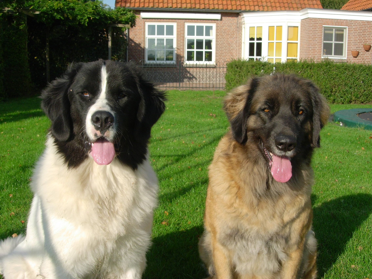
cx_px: 186
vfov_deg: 35.1
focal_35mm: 41
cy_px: 140
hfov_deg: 45.8
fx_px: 441
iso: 79
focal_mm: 8.5
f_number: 4.9
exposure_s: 1/527
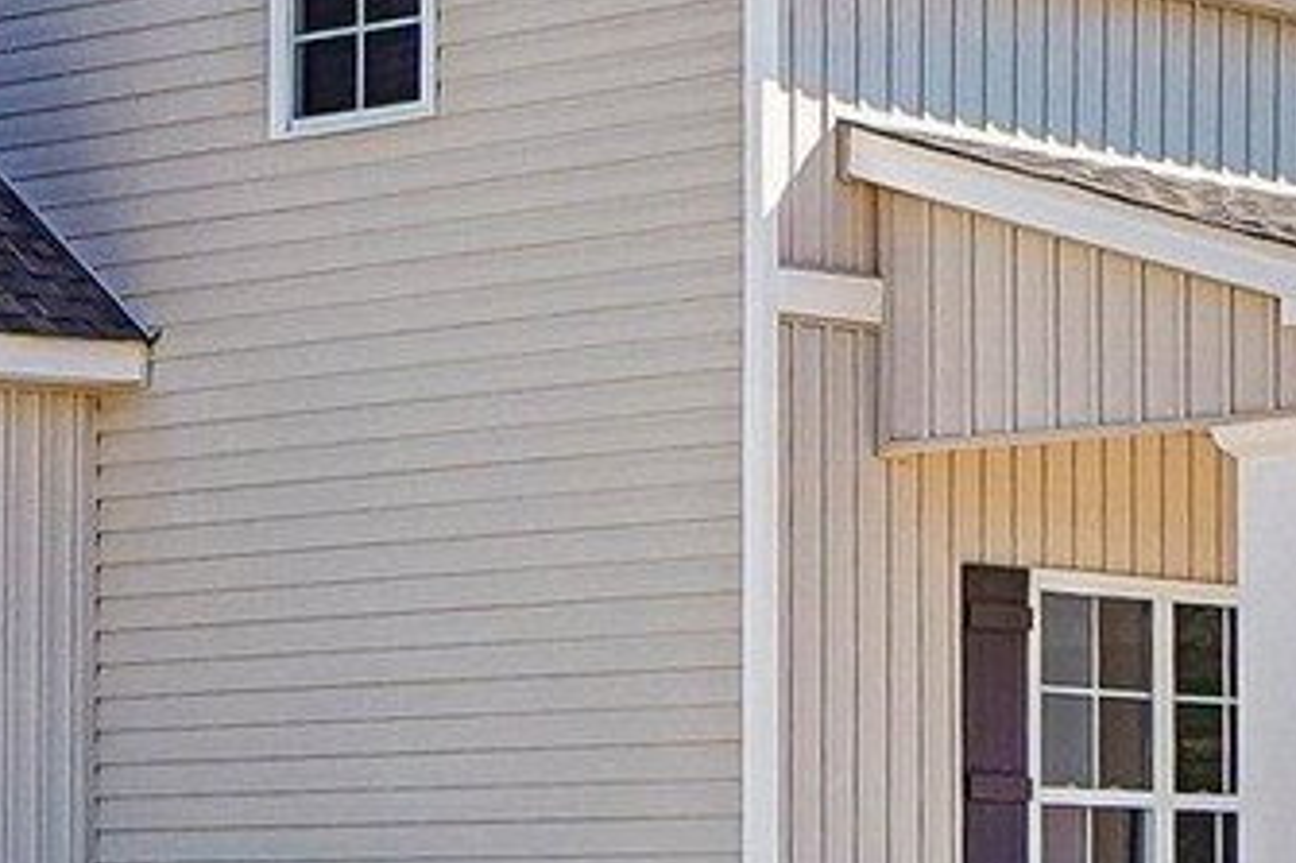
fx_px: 5217
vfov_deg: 9.5
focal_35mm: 145
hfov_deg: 14.0
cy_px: 368
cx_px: 104
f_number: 8
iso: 400
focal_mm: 18
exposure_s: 1/320
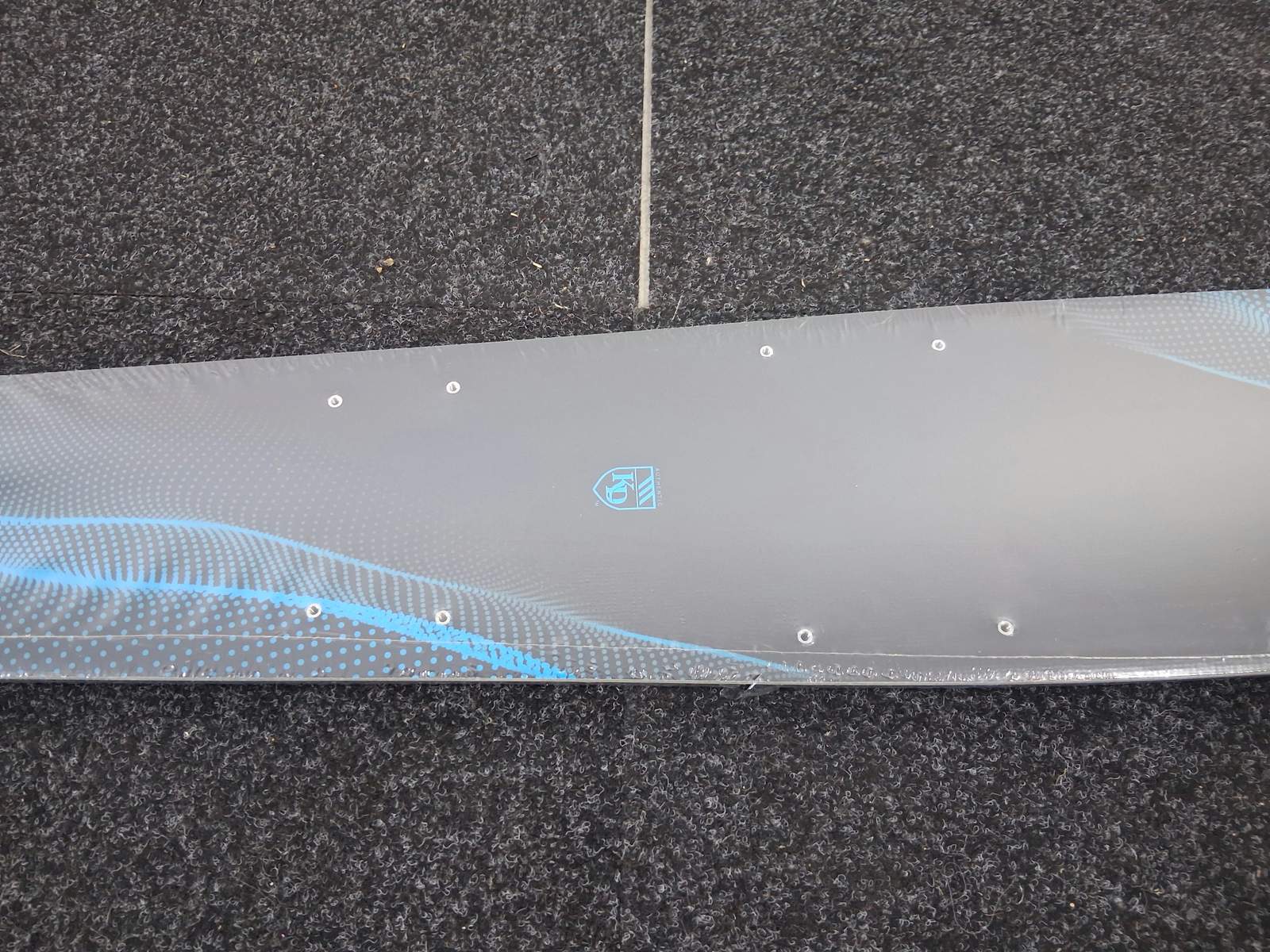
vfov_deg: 53.1
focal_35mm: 26
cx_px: 635
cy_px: 476
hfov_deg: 67.3
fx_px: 954
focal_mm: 3.98
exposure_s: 1/60
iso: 400
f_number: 1.8
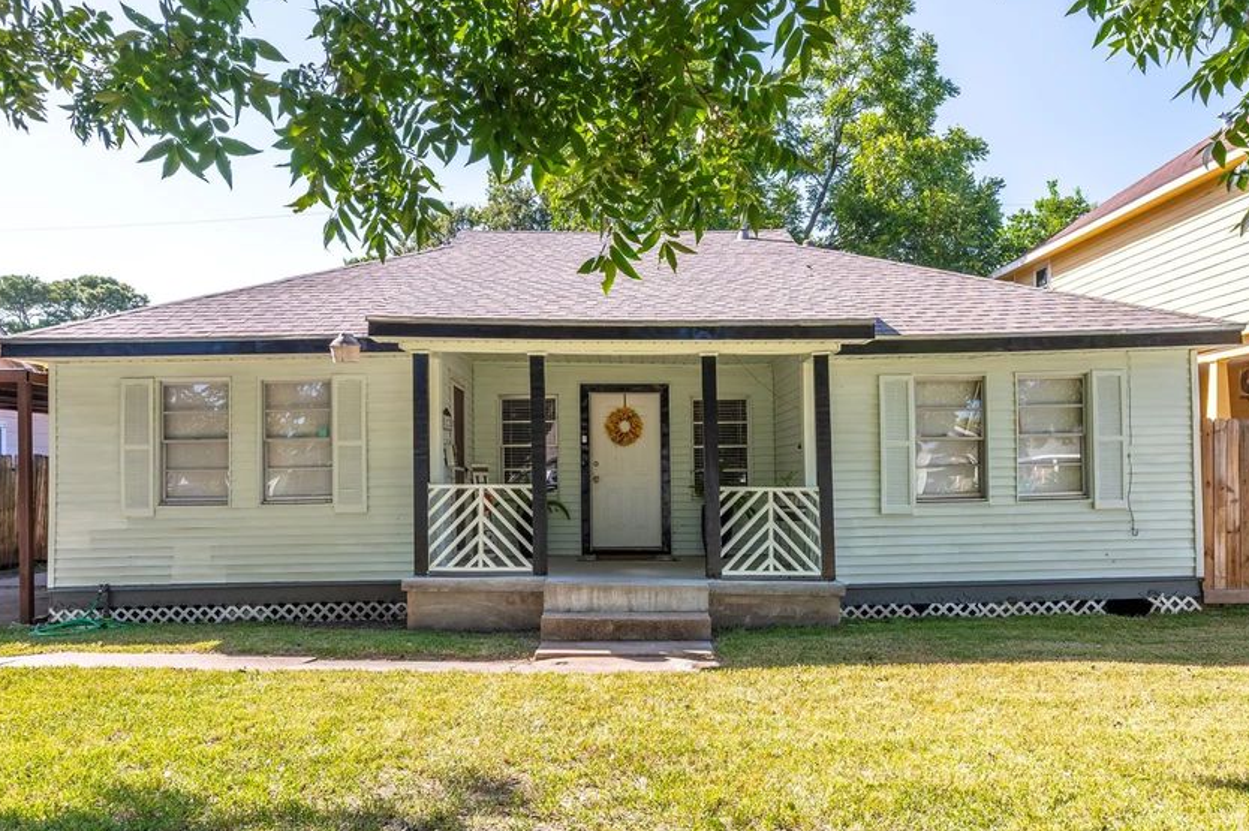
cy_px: 478
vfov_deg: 47.7
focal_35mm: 27
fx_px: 936
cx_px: 623
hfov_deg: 67.4
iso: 125
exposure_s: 1/50
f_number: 13
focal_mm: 22
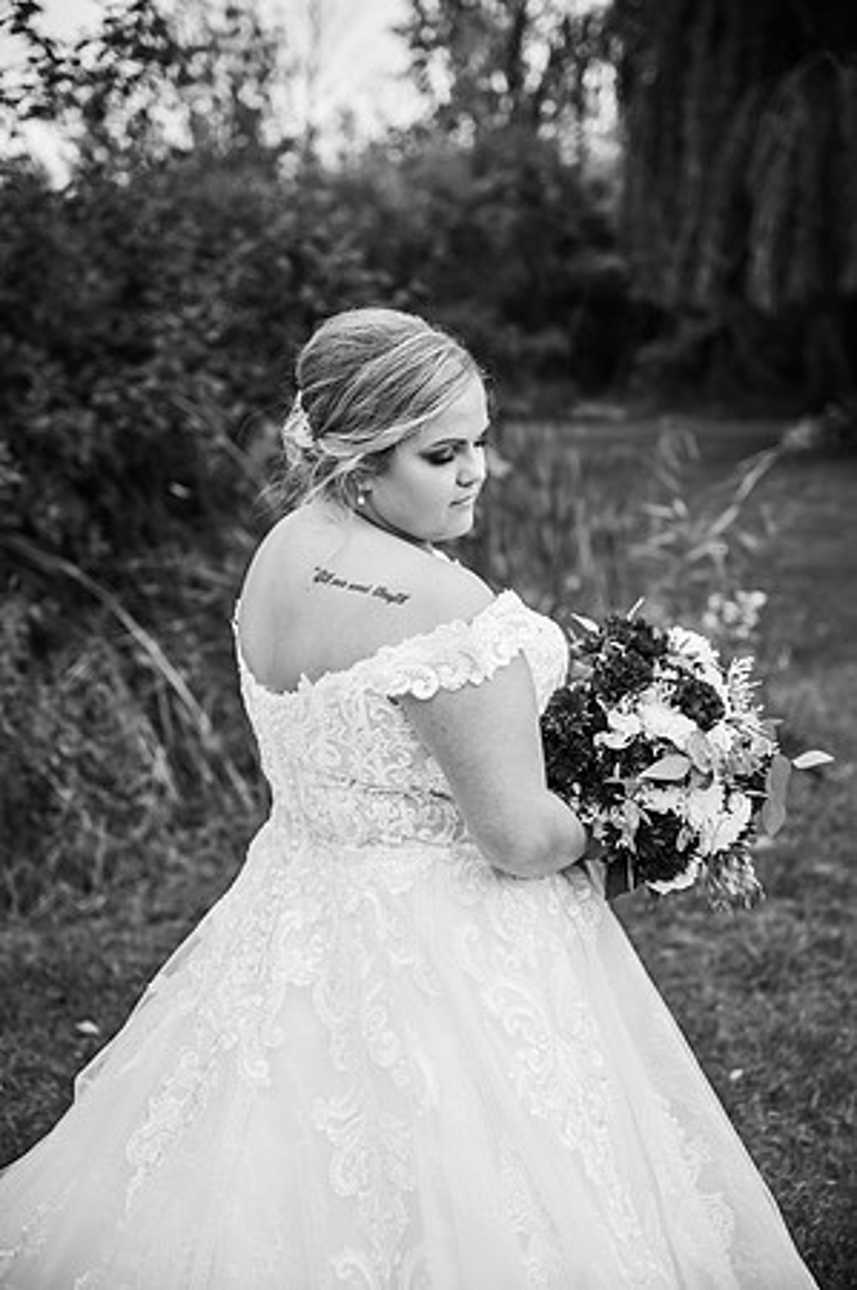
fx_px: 1861
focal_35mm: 52
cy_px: 645
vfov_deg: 38.2
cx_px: 428
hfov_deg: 25.9
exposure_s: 1/1000
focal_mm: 52
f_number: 2.8
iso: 200
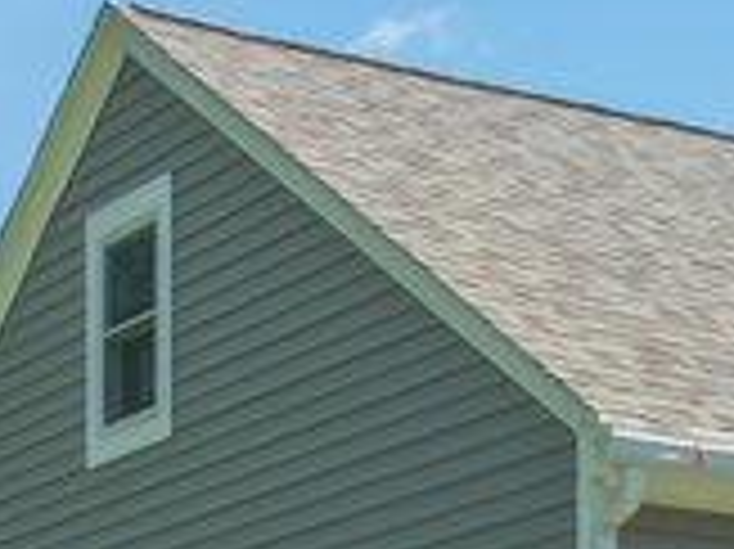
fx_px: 3199
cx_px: 1076
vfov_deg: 9.2
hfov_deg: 12.5
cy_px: 1107
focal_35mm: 151
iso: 100
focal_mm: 12.29
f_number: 10
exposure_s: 1/120
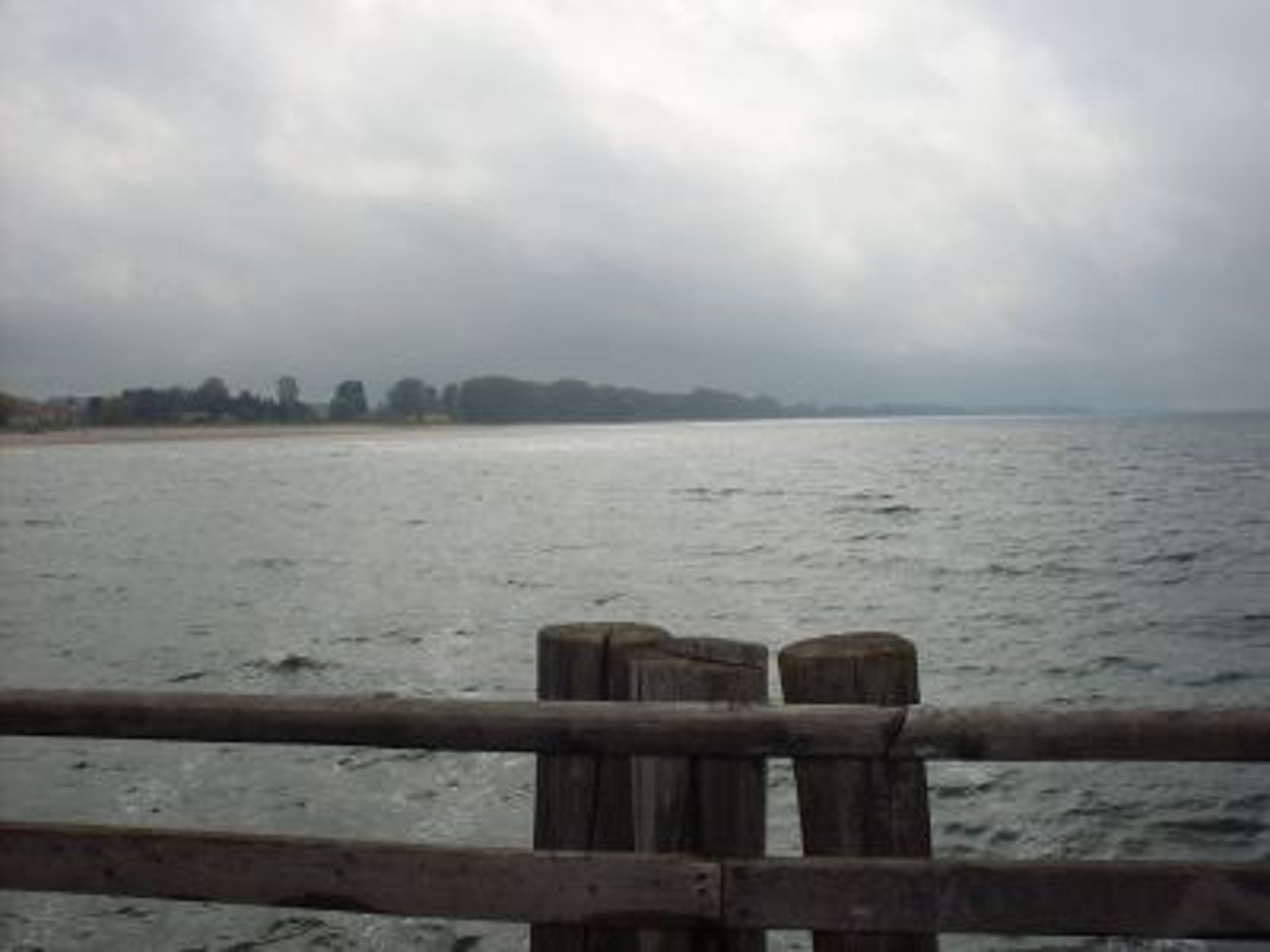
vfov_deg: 37.7
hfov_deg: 49.0
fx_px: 1394
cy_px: 476
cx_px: 635
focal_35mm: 38
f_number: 8.4
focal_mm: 6.3
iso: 120
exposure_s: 1/750
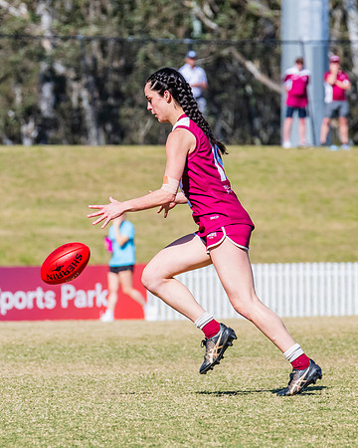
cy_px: 188
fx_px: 7733
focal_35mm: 584
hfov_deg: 2.7
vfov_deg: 3.3
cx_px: 71
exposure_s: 1/1600
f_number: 10
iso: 800
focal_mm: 310
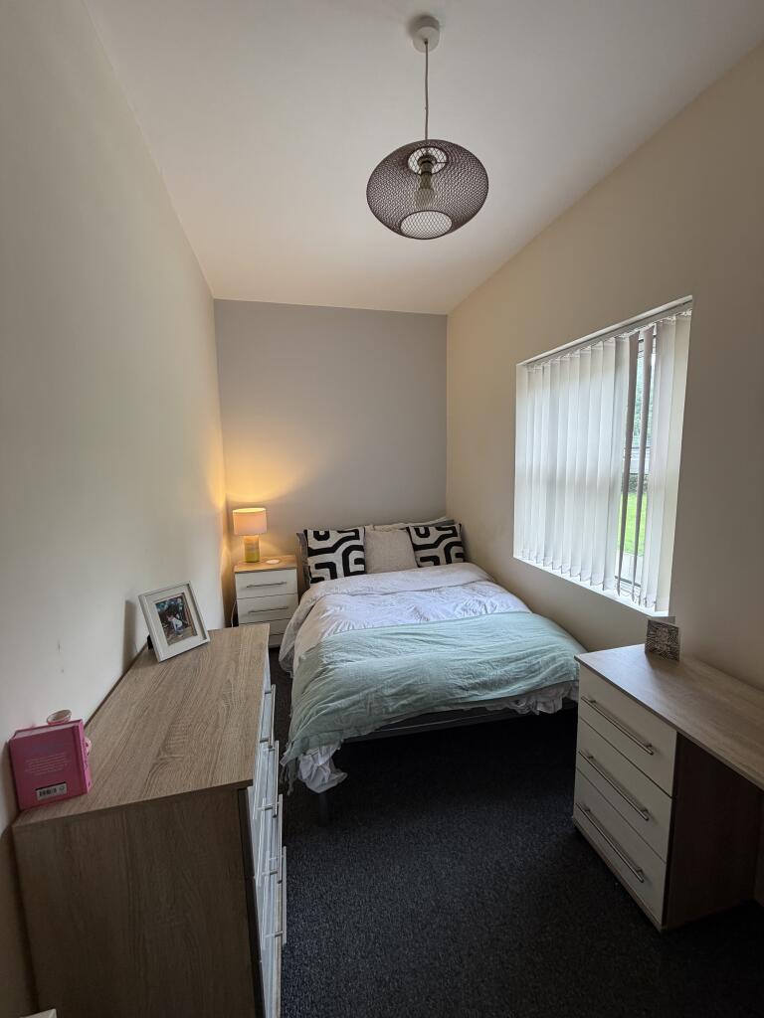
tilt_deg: -6.9
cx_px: 382
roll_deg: +0.7
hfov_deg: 85.7
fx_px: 412
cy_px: 509
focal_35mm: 14
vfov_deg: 102.1
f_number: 2.2
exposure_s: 1/100
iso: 125
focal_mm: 2.22
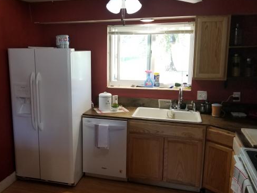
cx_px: 101
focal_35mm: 34
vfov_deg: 41.8
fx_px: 252
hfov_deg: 53.5
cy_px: 102
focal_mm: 4.25
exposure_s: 1/60
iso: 160
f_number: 1.7
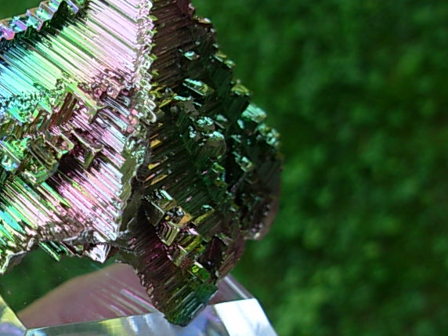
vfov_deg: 21.5
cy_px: 223
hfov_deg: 27.6
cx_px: 50
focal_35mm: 68
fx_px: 880
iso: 50
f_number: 2.9
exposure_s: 1/235
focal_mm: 6.3
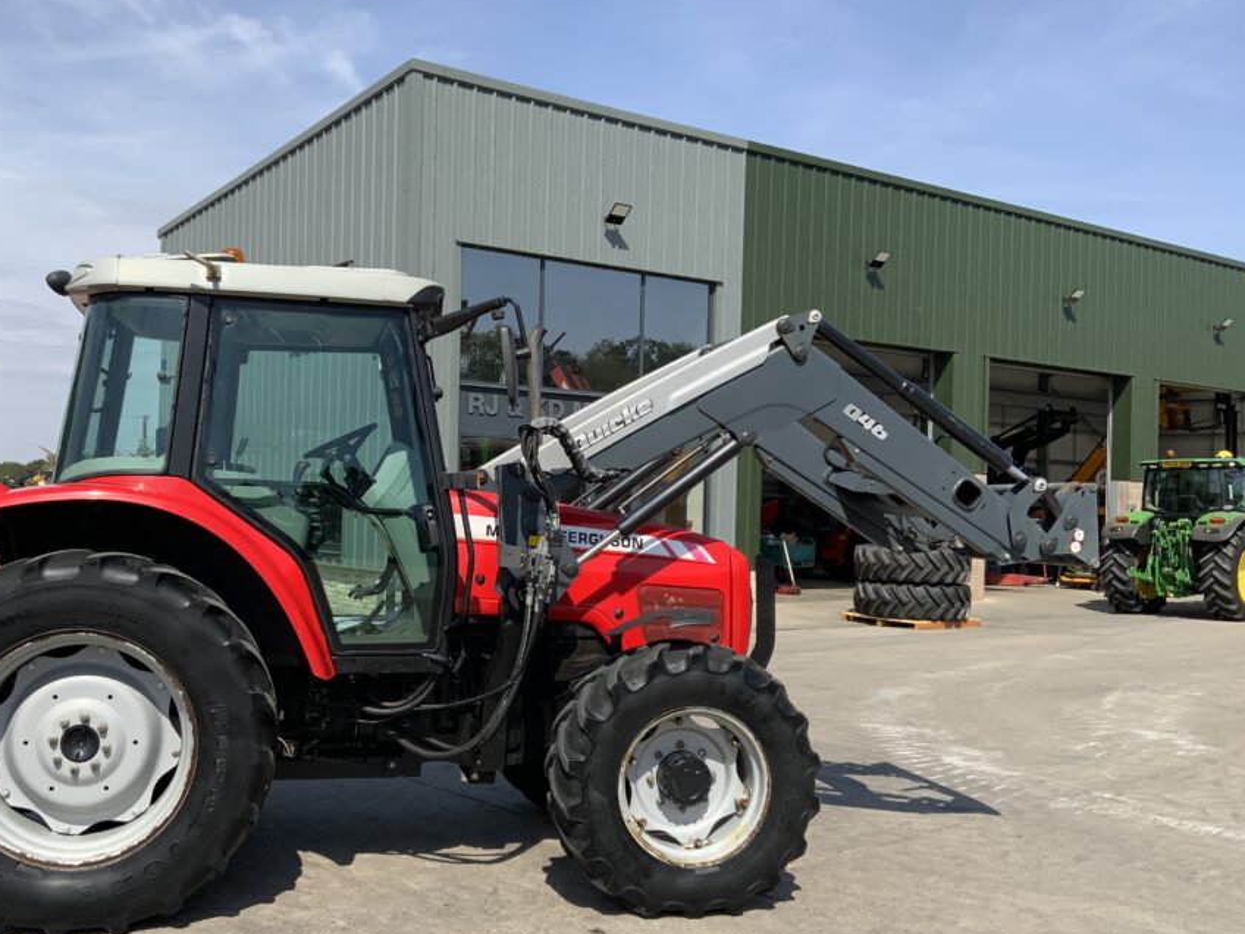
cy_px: 495
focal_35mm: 35
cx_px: 496
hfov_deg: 52.3
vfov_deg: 40.7
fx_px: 1259
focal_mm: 3
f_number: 1.8
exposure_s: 1/1912
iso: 16
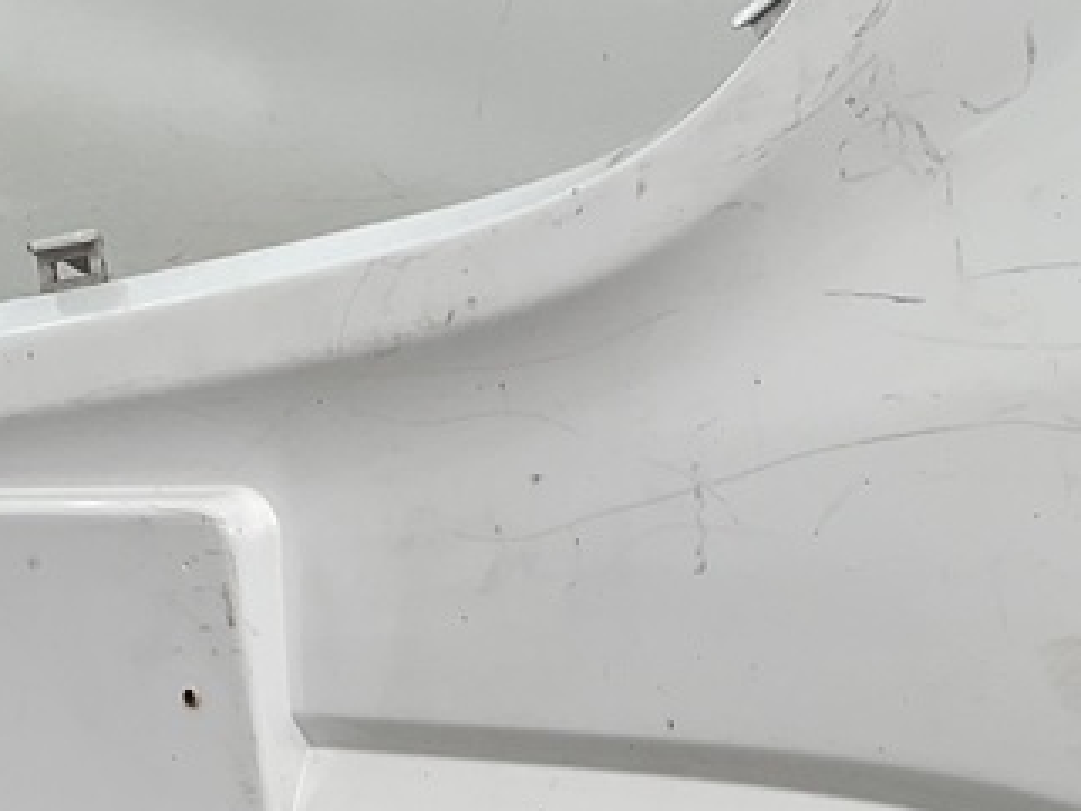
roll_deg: -0.7
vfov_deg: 15.8
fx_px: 2843
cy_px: 882
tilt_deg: -7.6
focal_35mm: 91
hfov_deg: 21.5
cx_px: 576
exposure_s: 1/245
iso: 16
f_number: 1.8
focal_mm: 3
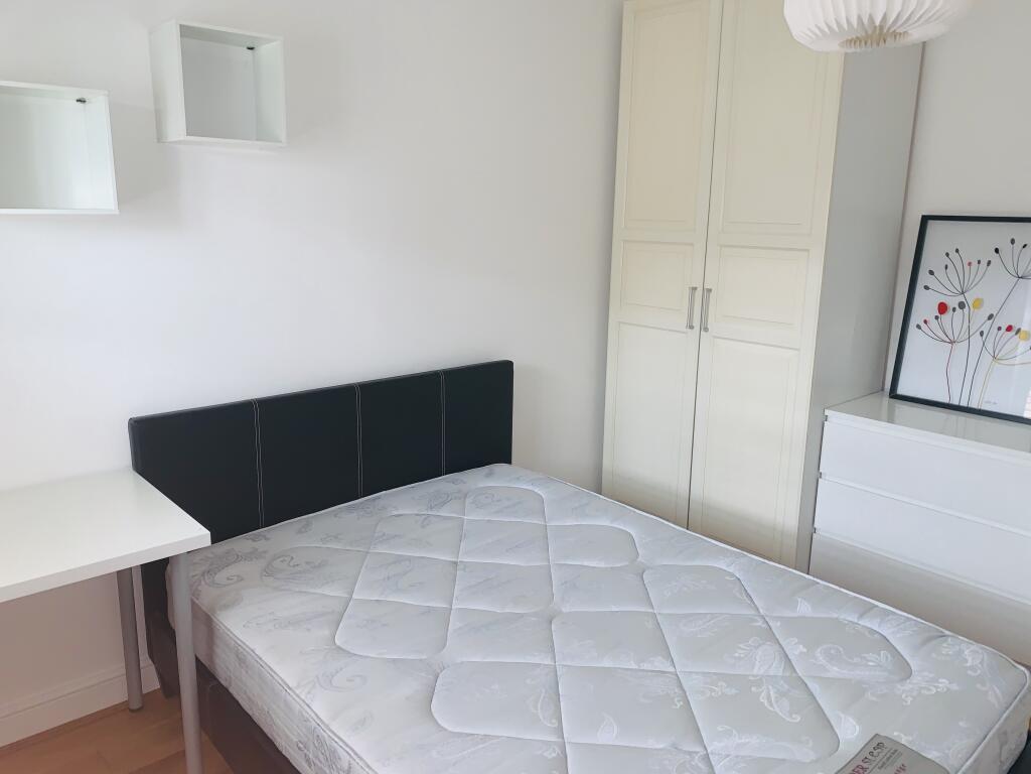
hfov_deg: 67.3
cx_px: 516
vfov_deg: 53.1
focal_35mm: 26
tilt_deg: -11.7
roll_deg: -0.5
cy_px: 387
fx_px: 774
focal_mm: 4.25
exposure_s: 1/15
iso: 40
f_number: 1.8
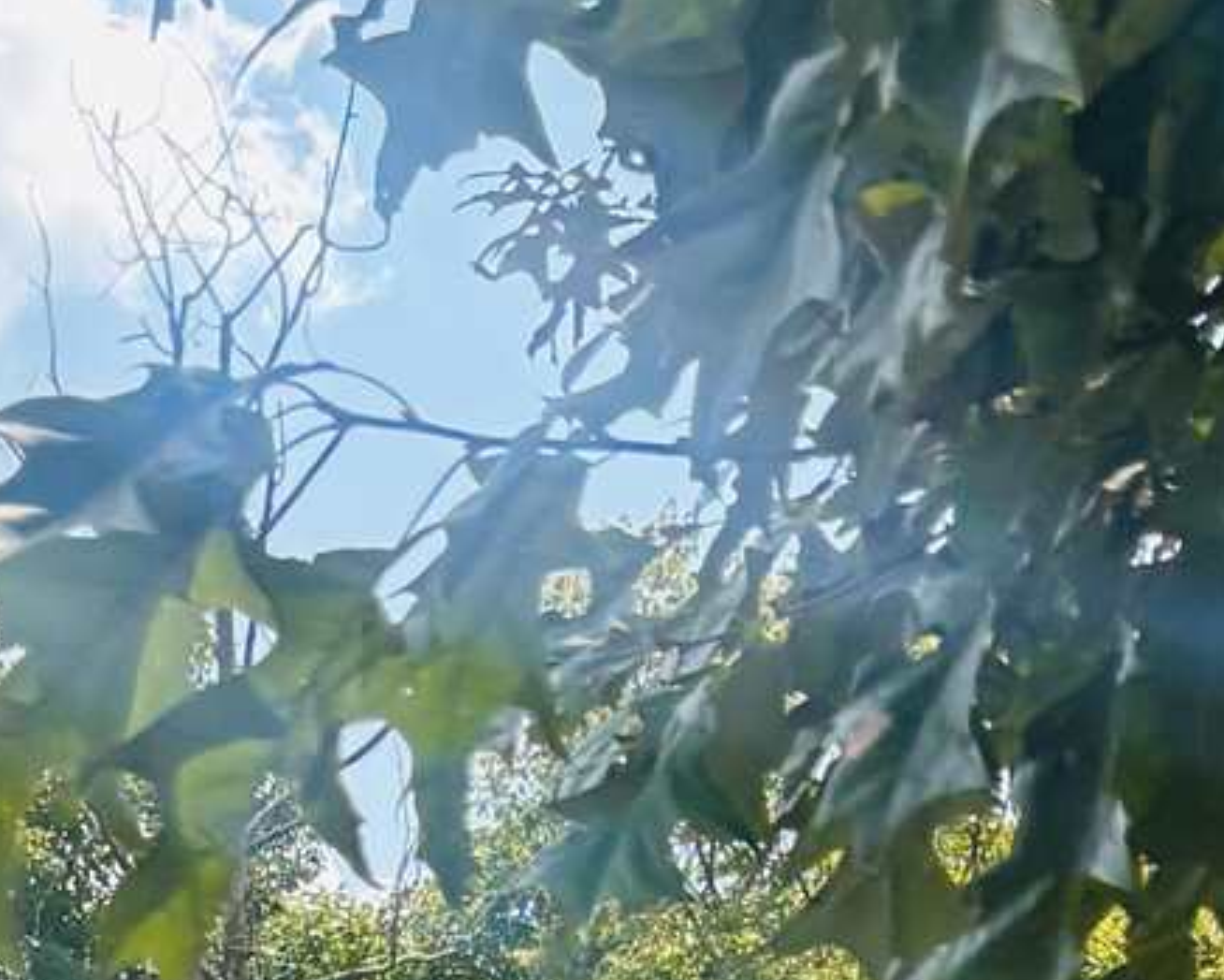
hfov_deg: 14.3
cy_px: 2373
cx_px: 879
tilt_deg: +2.6
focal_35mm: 134
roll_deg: -2.4
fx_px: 4855
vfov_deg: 10.0
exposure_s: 1/988
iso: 50
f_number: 1.6
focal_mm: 5.96
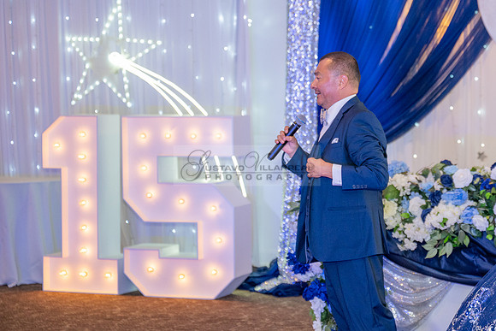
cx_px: 366
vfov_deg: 13.3
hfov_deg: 19.6
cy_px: 134
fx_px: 1423
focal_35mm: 103
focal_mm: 70
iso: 1000
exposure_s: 1/200
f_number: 2.8
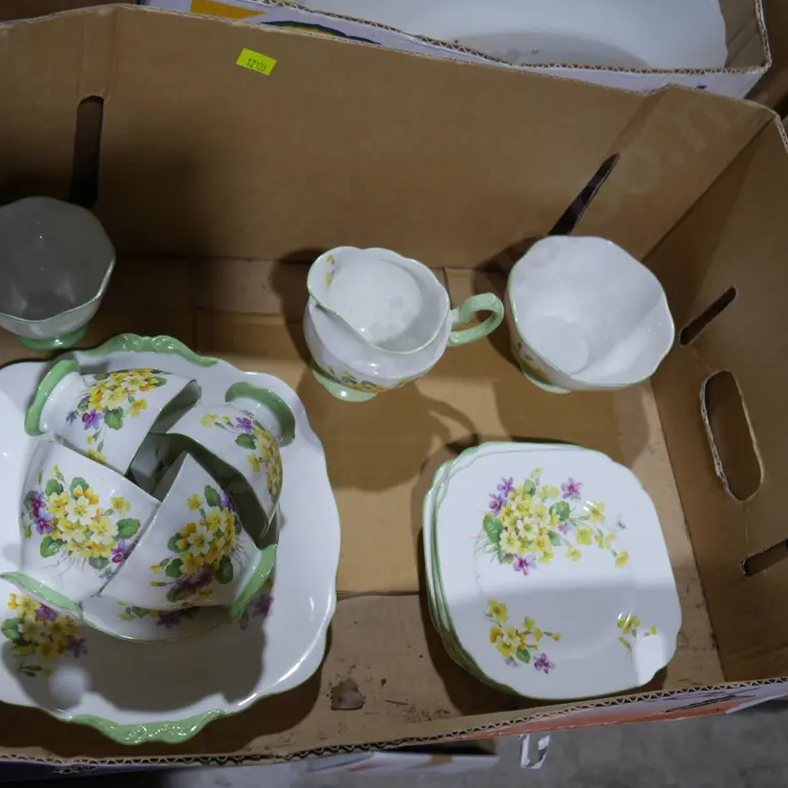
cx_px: 325
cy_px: 401
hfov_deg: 40.8
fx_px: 1056
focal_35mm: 41
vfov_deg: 40.9
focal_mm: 17
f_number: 4
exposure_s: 1/125
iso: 200
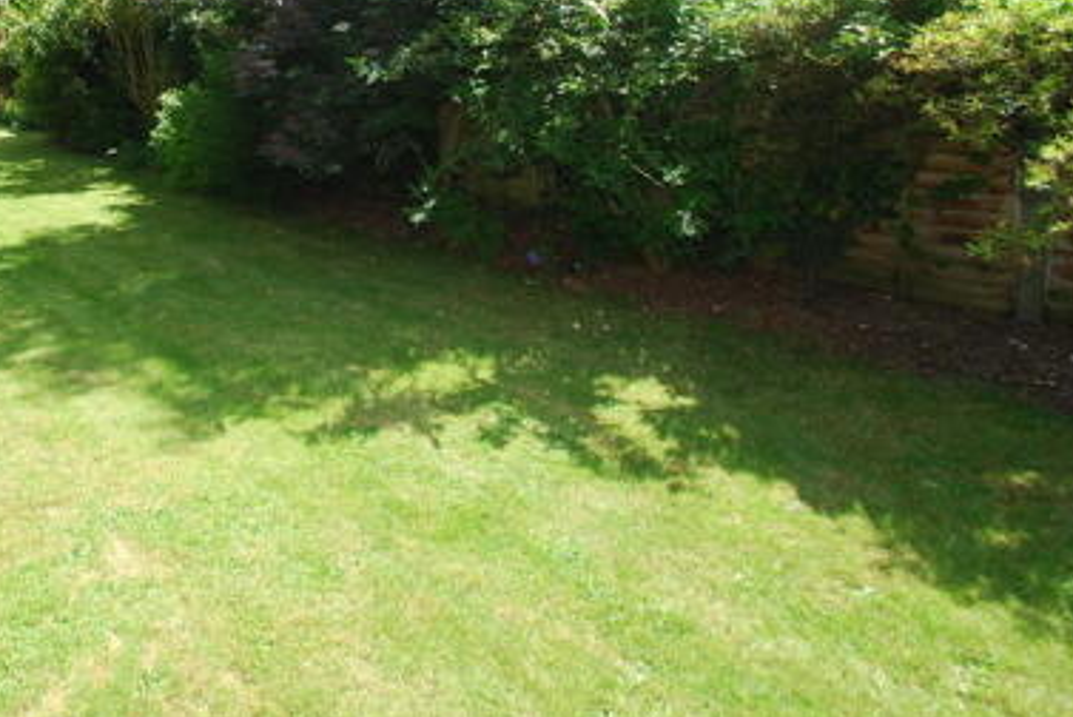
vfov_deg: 46.0
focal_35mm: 26
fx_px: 776
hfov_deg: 62.1
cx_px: 181
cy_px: 104
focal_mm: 10
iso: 100
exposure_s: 1/160
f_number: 6.3
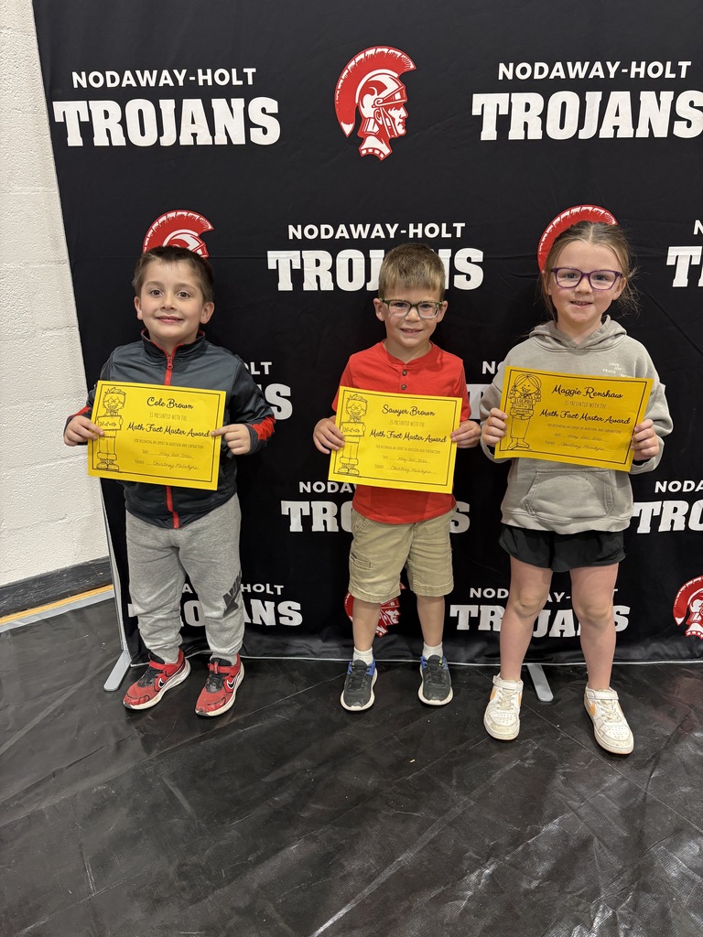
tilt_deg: -19.8
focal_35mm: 26
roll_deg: +0.8
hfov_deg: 53.1
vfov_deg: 67.3
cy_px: 468
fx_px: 704
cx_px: 352
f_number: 1.6
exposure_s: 1/60
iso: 160
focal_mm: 5.96
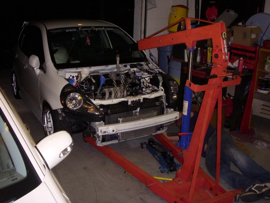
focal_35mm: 39
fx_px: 304
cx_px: 132
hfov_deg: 47.8
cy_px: 99
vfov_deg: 36.8
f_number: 3.3
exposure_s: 1/80
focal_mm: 6.3
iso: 250
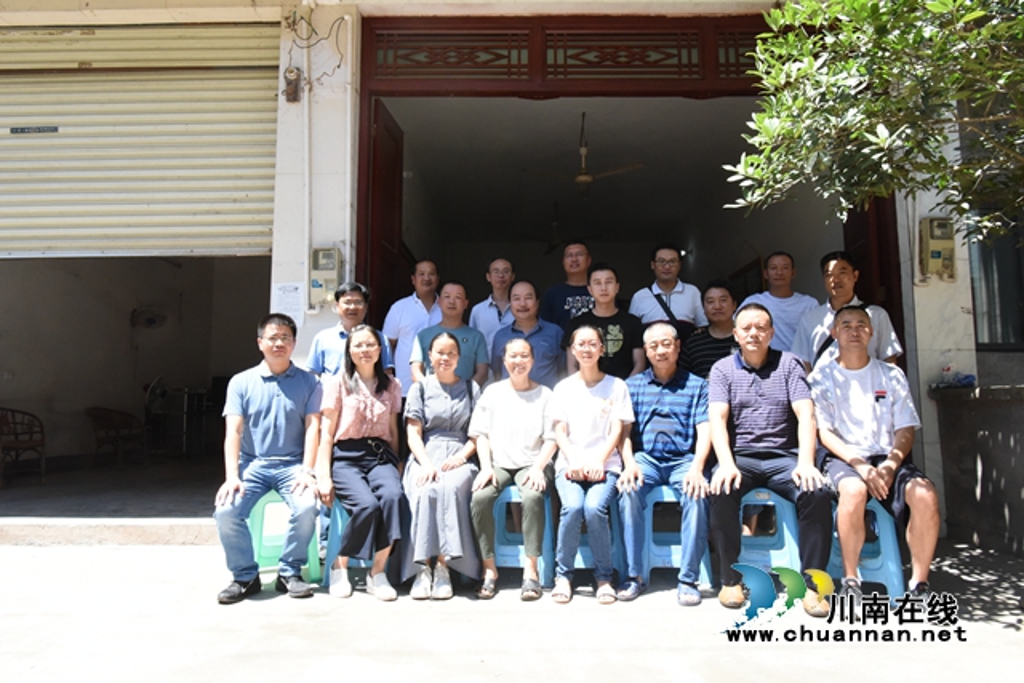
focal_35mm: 24
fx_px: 683
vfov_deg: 53.2
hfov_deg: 73.7
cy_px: 342
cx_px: 512
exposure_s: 1/800
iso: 4000
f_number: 14
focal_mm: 24
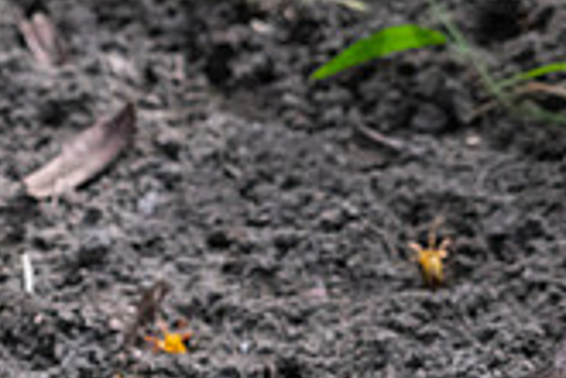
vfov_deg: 1.3
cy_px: 378
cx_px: -332
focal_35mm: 1082
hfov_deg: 1.9
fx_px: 17010
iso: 1600
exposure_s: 1/400
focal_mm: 200
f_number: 8
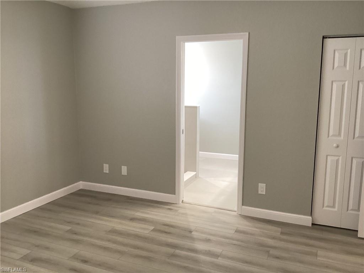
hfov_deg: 58.4
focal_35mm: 31
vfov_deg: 45.4
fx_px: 326
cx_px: 182
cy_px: 136
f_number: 2.4
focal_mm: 3.3
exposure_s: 1/60
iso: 125
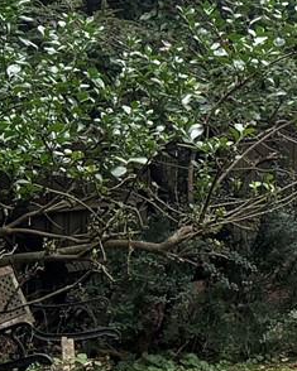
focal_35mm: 177
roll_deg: +1.3
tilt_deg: +1.6
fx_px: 1946
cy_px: 101
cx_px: 1240
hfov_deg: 6.7
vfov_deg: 10.9
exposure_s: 1/256
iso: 50
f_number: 1.6
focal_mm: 5.96
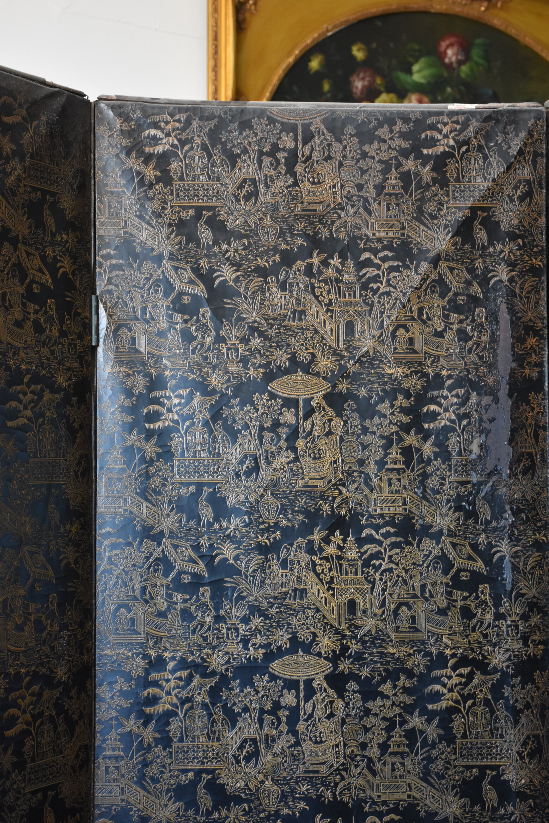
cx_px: 282
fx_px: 1316
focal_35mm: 58
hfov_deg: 23.6
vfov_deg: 34.7
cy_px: 415
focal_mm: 35
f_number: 4.2
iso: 1600
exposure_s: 1/60
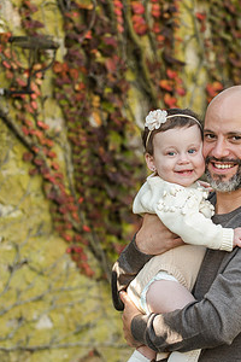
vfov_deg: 15.2
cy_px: 186
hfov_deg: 10.1
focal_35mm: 135
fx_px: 1356
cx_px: 172
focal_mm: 90
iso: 800
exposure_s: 1/1000
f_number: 3.5
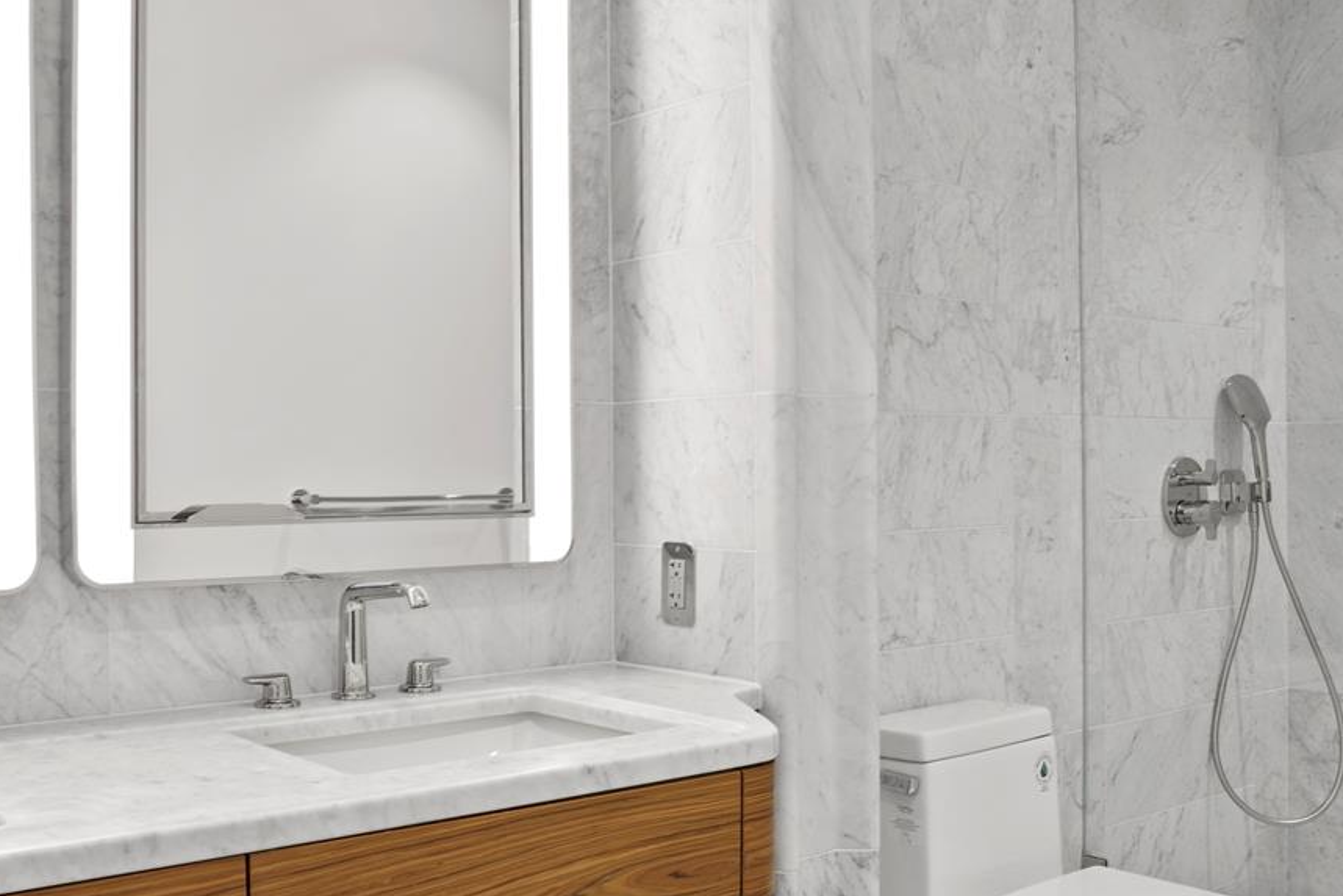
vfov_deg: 35.1
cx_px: 582
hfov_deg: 50.5
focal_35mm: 38
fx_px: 1418
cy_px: 474
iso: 100
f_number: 8
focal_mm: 17
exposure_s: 1/2
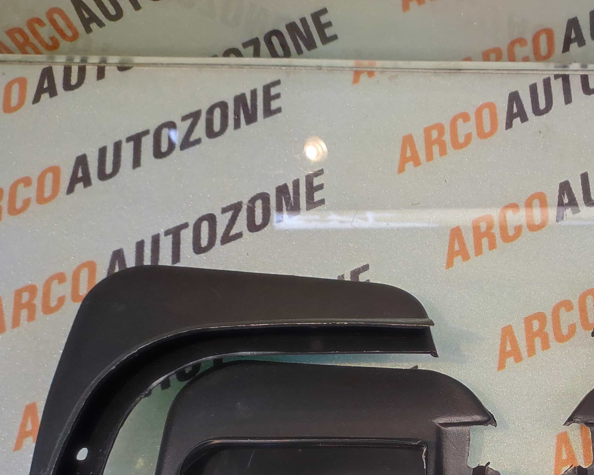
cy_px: 455
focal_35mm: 34
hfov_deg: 48.7
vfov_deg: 39.2
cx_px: 505
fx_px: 598
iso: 1009
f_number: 1.79
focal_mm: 4.74
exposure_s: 1/33
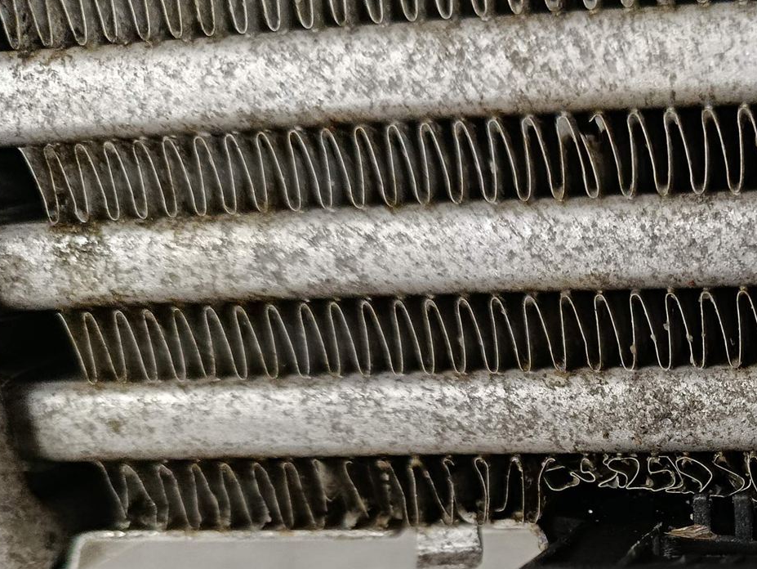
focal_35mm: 53
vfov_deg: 26.5
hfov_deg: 32.9
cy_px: 523
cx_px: 773
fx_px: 1159
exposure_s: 1/50
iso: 1098
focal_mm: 5.24
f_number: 1.7
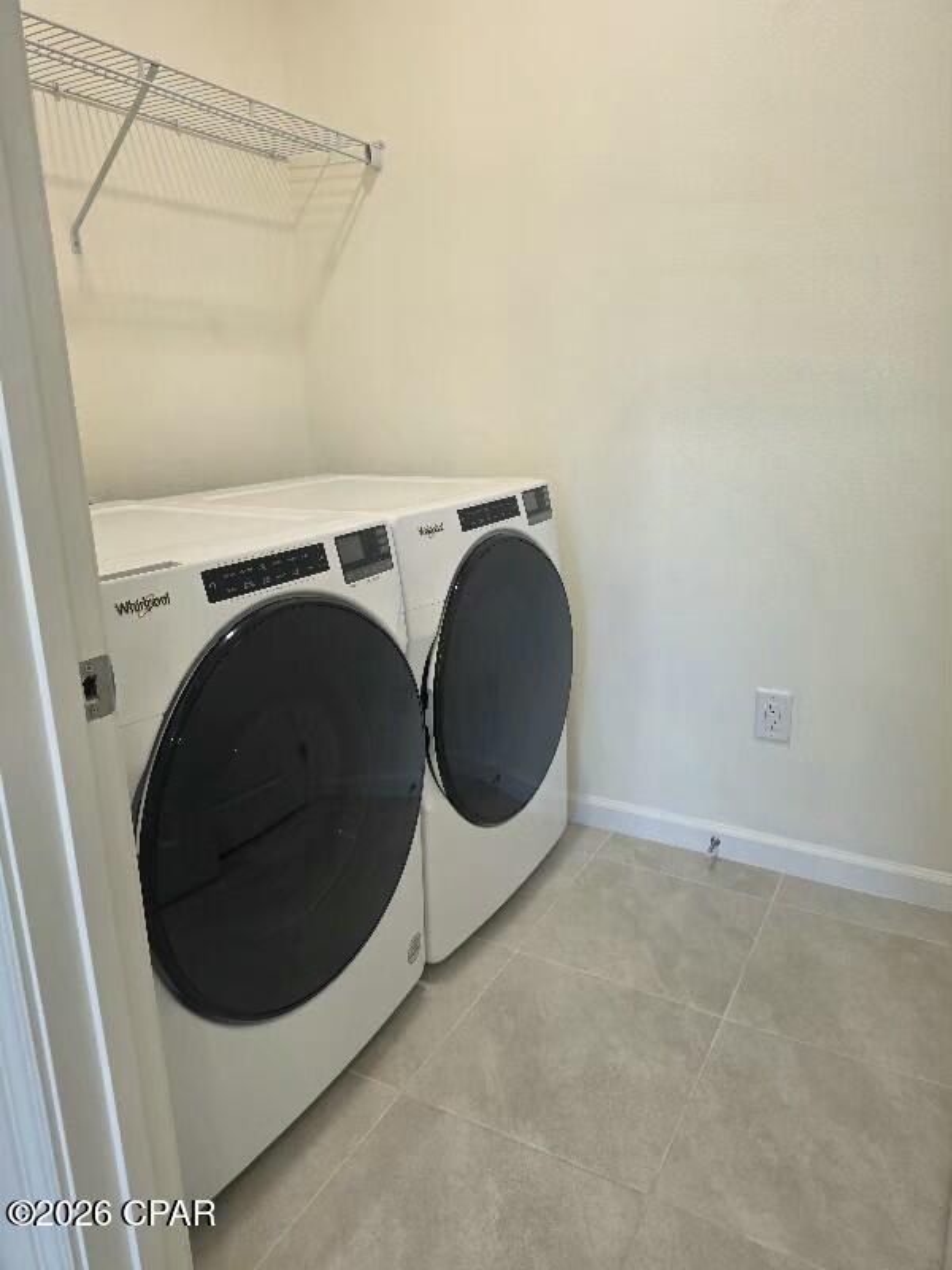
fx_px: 843
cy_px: 635
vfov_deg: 73.9
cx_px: 476
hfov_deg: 58.9
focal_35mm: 23
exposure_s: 1/120
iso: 80
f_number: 1.4
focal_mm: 6.5
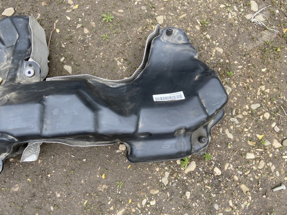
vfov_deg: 53.1
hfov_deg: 67.3
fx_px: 216
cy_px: 108
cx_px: 144
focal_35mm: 26
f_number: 1.8
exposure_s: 1/162
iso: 32
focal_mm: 4.25
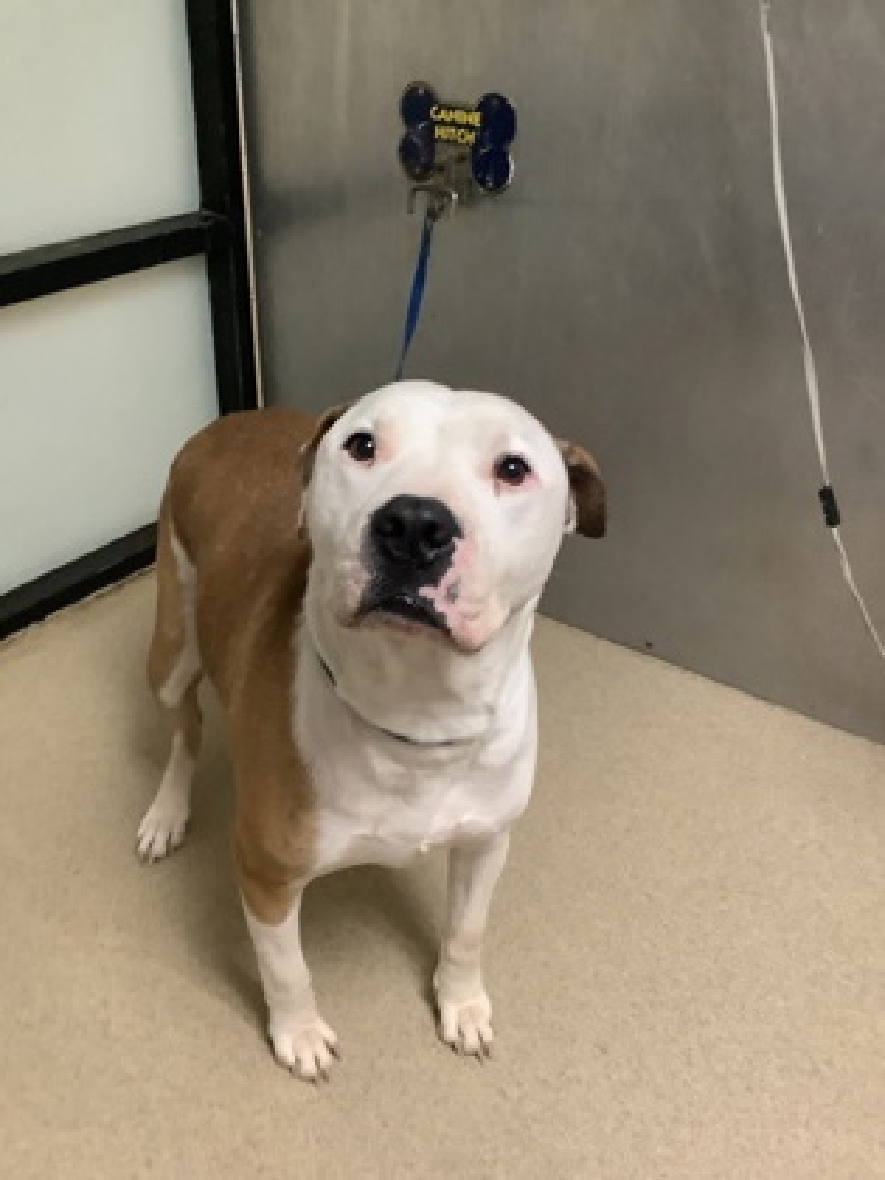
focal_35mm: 31
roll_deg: -2.4
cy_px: 590
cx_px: 442
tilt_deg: -32.9
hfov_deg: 45.4
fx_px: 1057
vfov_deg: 58.4
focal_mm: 3.3
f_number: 2.4
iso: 400
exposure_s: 1/40
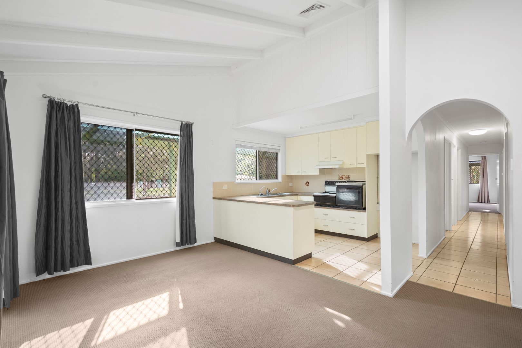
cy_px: 174
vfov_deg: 73.7
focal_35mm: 16
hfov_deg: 96.7
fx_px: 232
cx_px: 261
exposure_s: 1/8
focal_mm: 16
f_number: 7.1
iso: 800
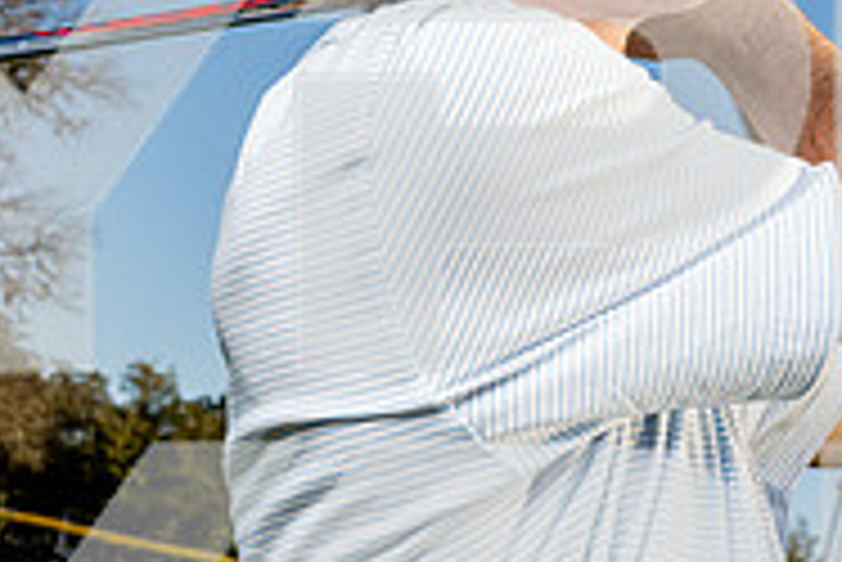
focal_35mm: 93
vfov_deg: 14.7
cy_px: 137
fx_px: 2177
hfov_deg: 21.7
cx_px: 207
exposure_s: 1/250
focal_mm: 30
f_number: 8
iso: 100
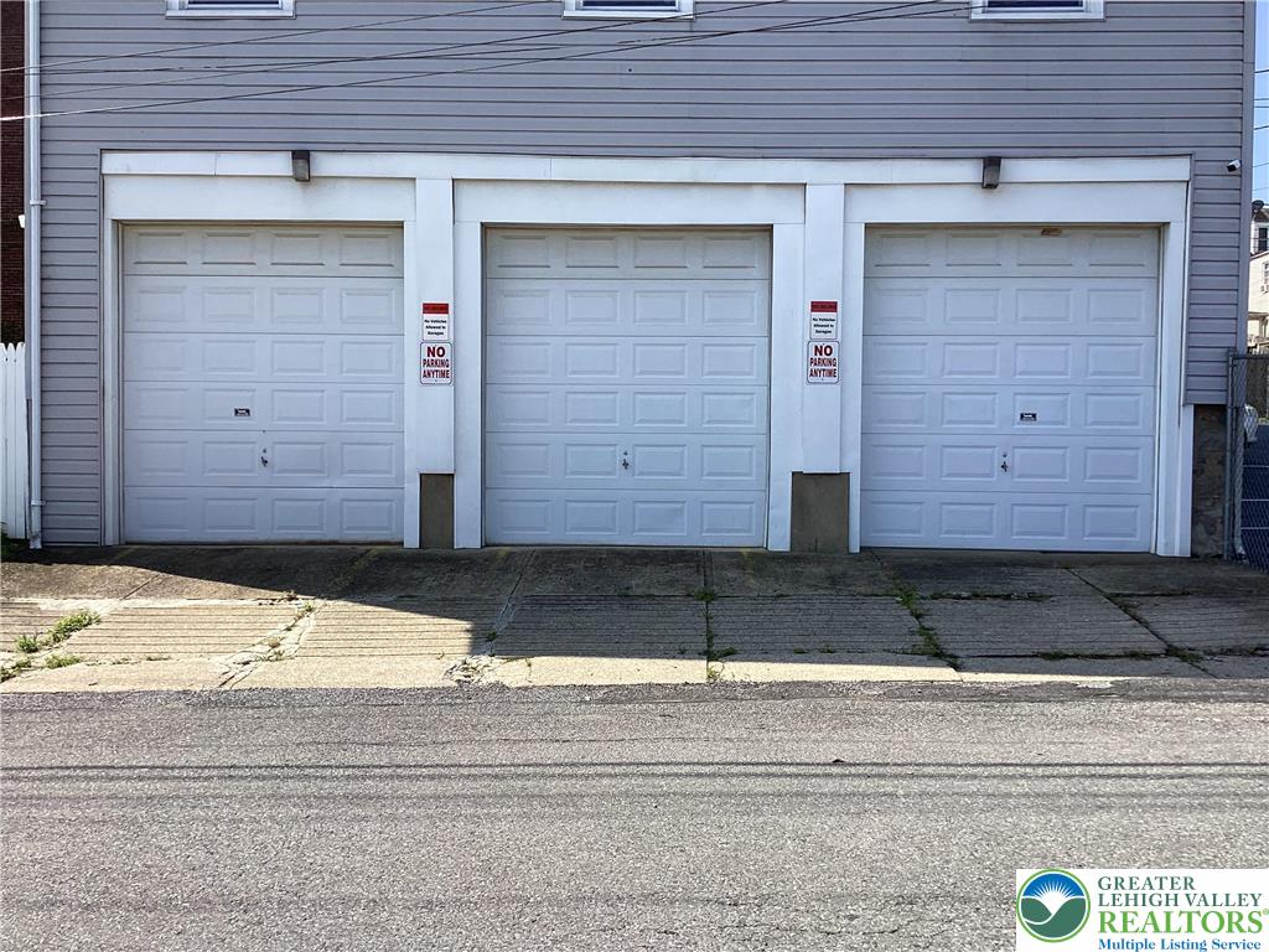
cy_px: 476
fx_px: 1136
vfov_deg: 45.4
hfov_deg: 58.4
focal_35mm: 31
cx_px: 634
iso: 25
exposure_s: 1/840
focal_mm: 3.3
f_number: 2.4
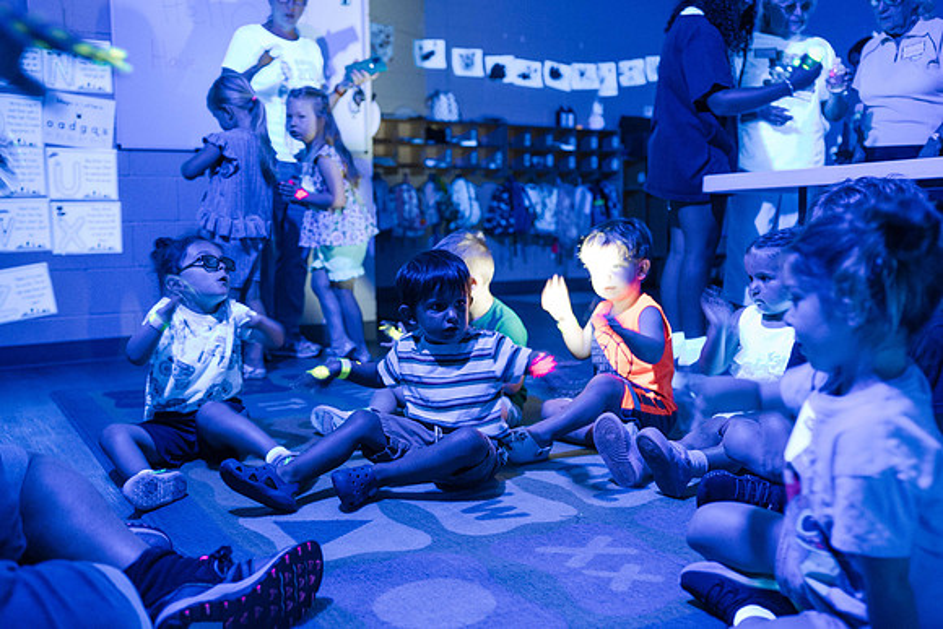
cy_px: 310
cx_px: 465
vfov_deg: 36.1
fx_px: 965
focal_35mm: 37
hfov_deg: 52.1
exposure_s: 1/25
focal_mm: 35
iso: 6400
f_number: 2.8
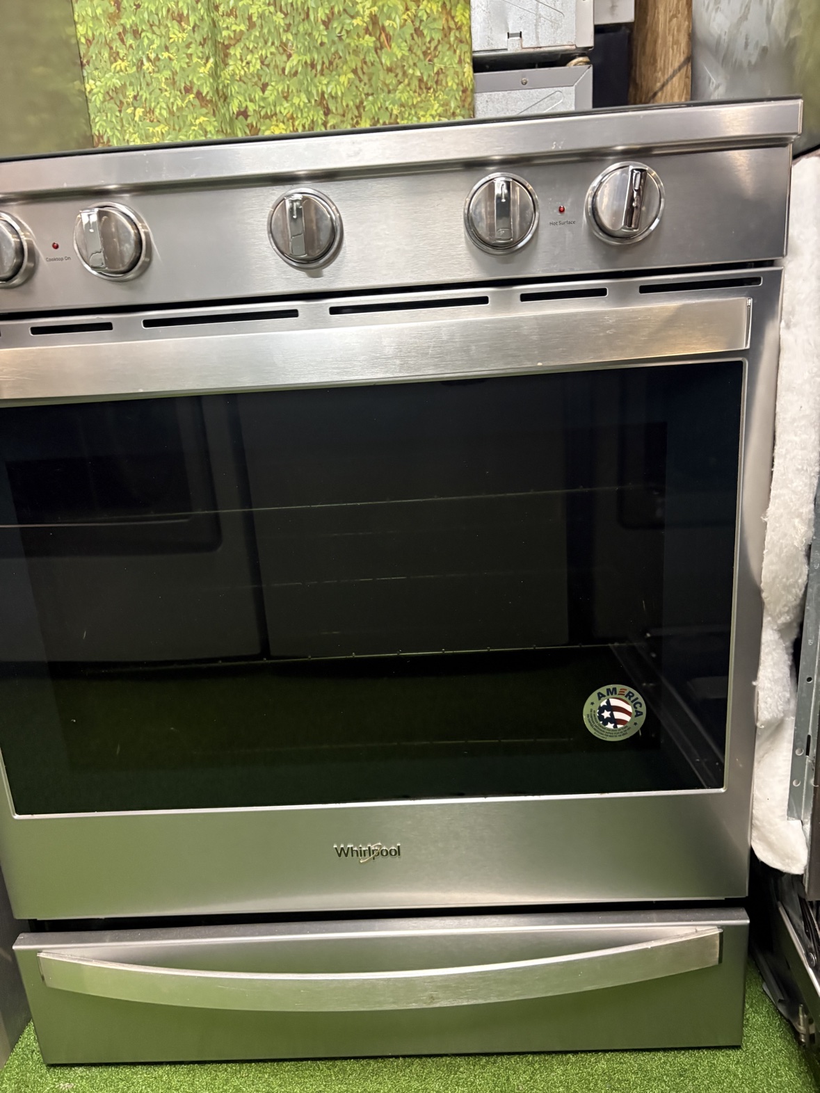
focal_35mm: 26
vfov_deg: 67.3
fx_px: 821
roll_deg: +3.4
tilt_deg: -17.2
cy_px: 546
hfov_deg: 53.1
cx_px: 410
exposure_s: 1/40
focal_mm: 5.96
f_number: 1.6
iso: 500
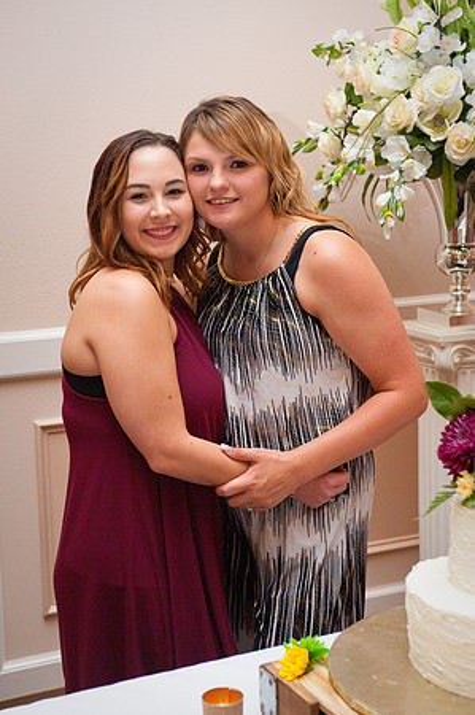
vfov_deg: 32.4
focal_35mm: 62
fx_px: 1230
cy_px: 358
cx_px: 238
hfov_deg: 21.9
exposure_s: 1/160
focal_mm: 62
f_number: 5.6
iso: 3200
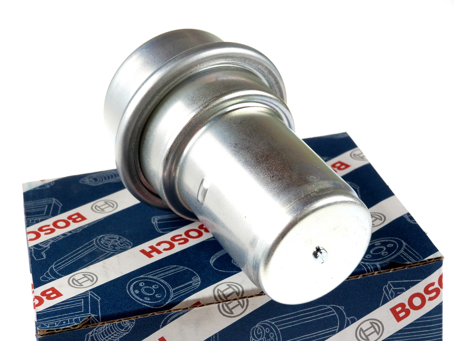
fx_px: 1049
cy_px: 170
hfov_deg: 24.4
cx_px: 227
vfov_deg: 18.4
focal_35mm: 80
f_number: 3.4
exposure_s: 1/80
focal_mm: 14.5
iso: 100
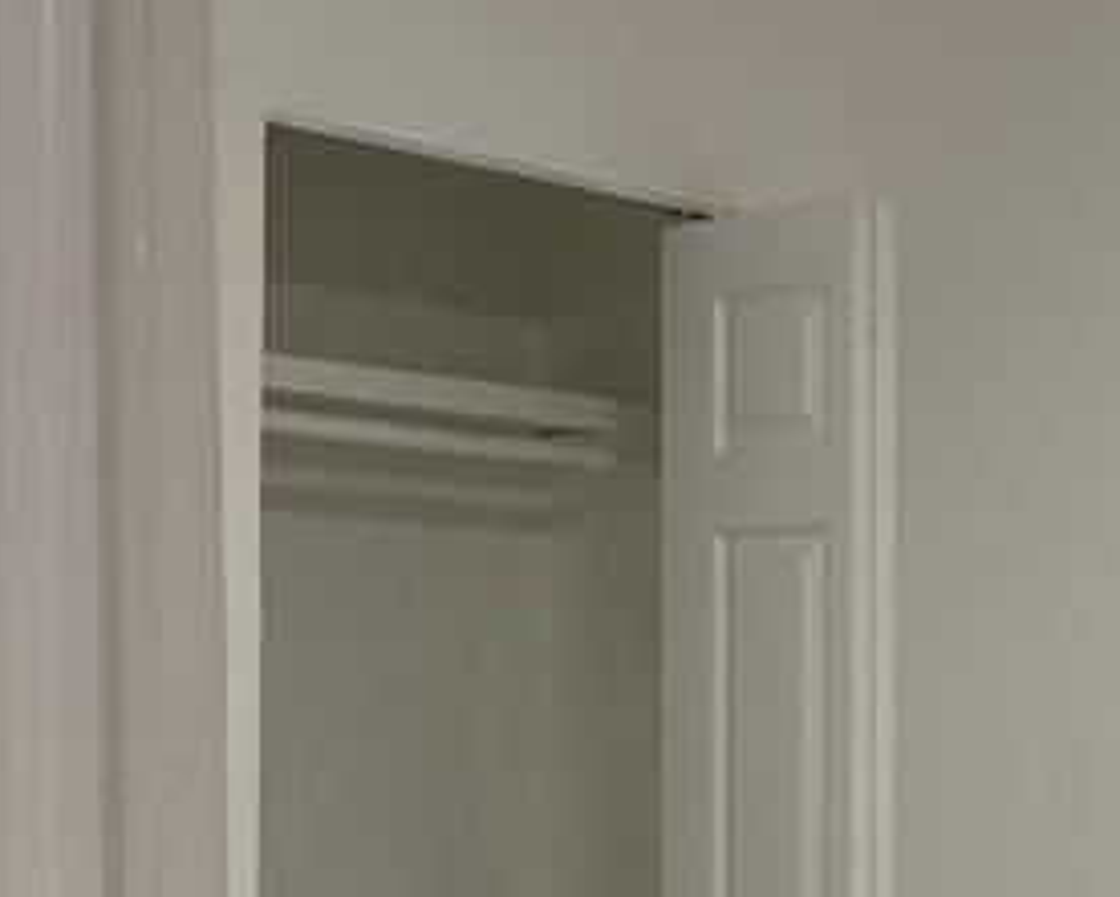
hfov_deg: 21.3
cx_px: 1071
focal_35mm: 87
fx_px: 2885
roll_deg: +0.1
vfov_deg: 17.5
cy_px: 771
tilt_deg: -0.6
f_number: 1.78
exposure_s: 1/195
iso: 200
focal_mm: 6.76
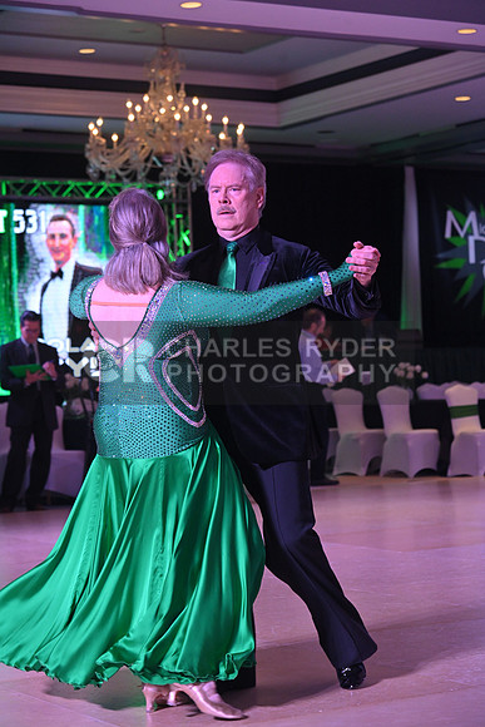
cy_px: 364
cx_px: 242
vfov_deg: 23.9
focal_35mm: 85
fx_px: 1717
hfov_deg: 16.1
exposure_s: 1/320
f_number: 5.6
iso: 1800
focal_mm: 85
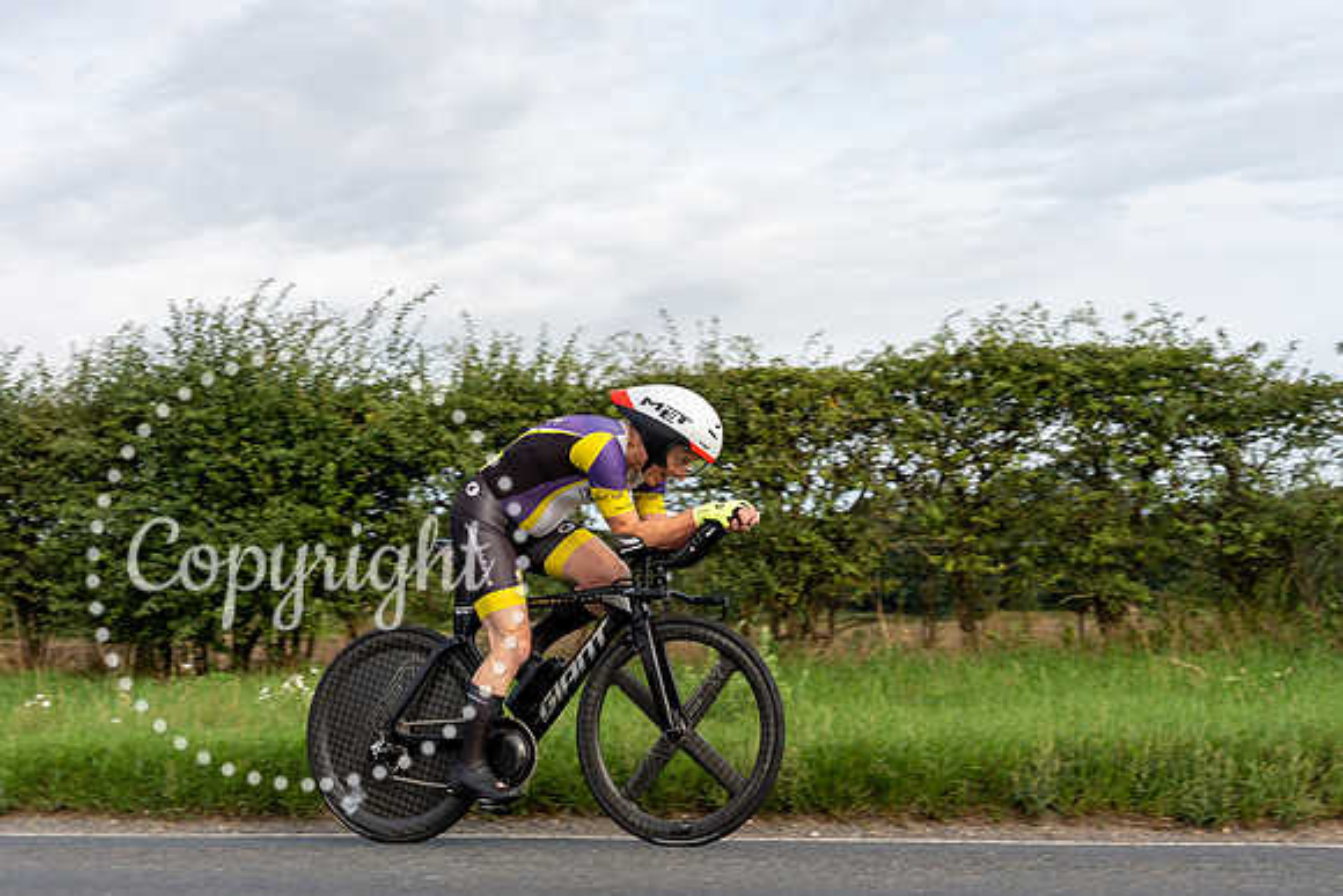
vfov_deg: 20.9
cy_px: 488
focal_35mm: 65
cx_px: 692
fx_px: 2426
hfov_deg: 30.9
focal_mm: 49
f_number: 5.6
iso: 200
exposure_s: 1/640
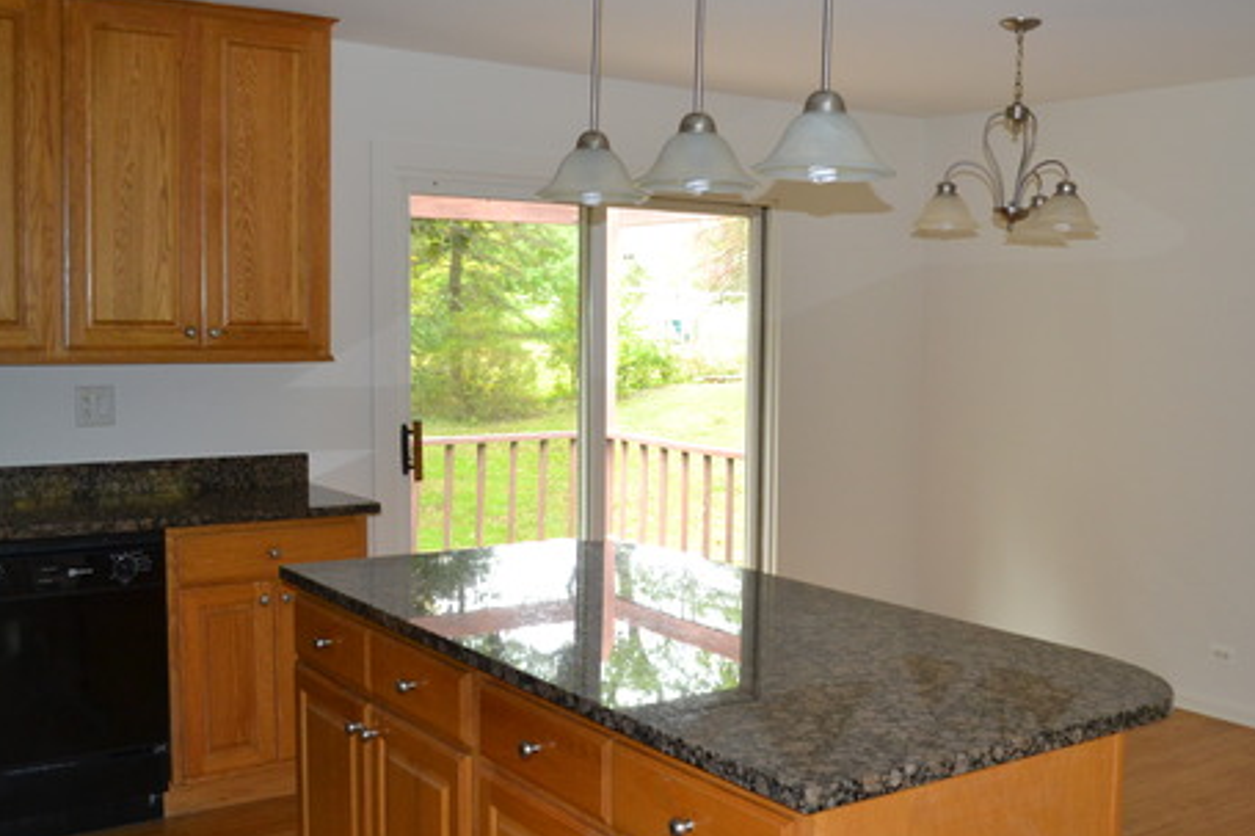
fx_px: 1324
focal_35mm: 38
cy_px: 421
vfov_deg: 35.0
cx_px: 742
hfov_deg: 50.4
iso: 900
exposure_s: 1/60
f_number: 3.5
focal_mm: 18
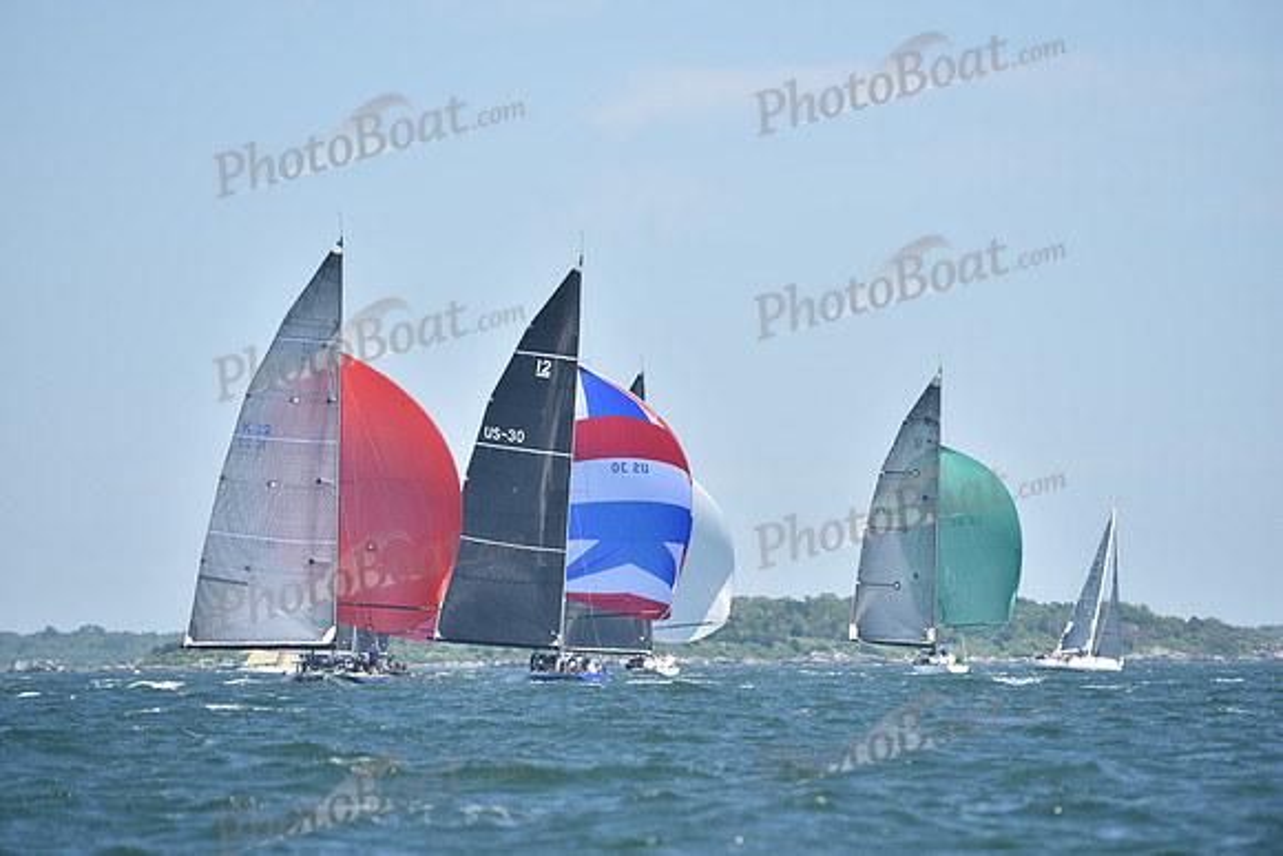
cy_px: 428
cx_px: 642
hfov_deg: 6.9
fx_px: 10694
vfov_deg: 4.6
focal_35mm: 300
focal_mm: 300
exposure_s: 1/1000
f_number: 5.6
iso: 250
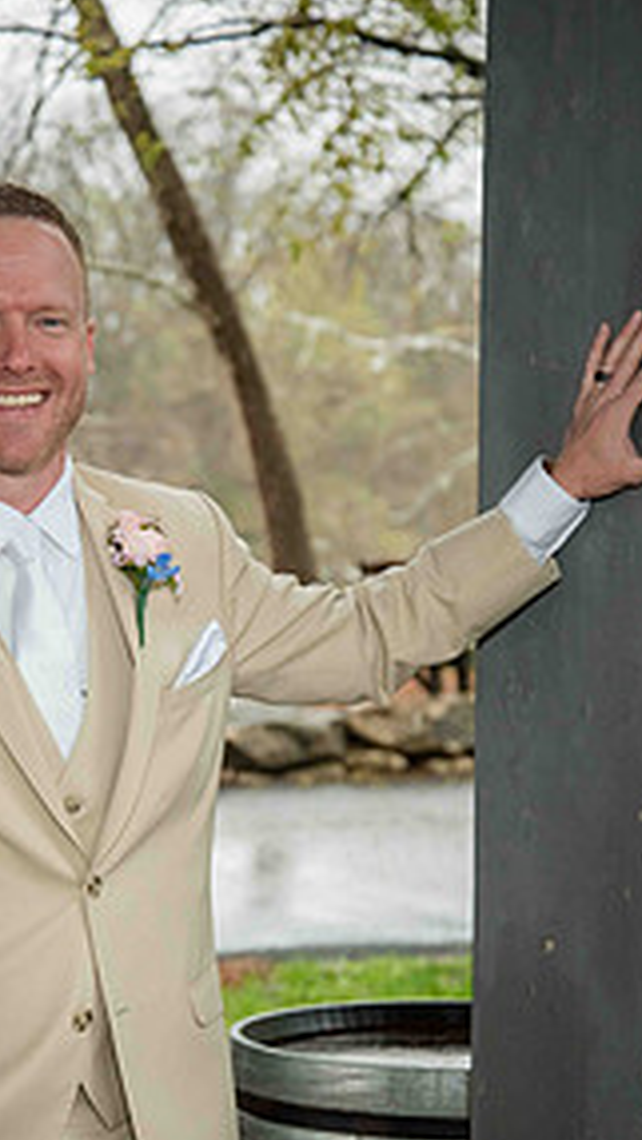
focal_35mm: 112
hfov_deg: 10.8
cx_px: 179
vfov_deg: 19.0
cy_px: 793
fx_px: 3388
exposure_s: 1/250
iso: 640
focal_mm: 68
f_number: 5
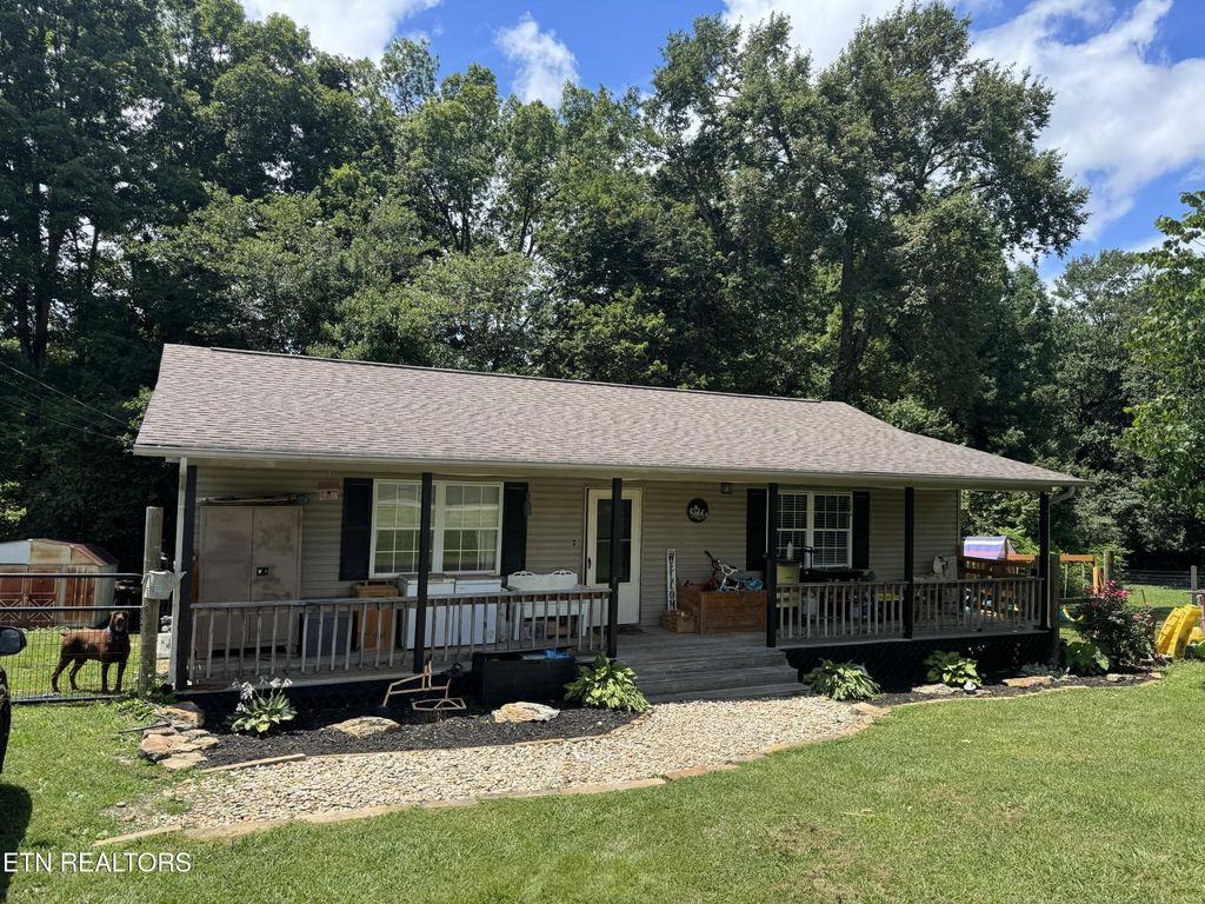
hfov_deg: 71.6
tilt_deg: +1.3
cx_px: 602
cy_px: 452
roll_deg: -2.2
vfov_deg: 56.8
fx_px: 835
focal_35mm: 24
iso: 80
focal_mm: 6.76
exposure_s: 1/2331
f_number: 1.78
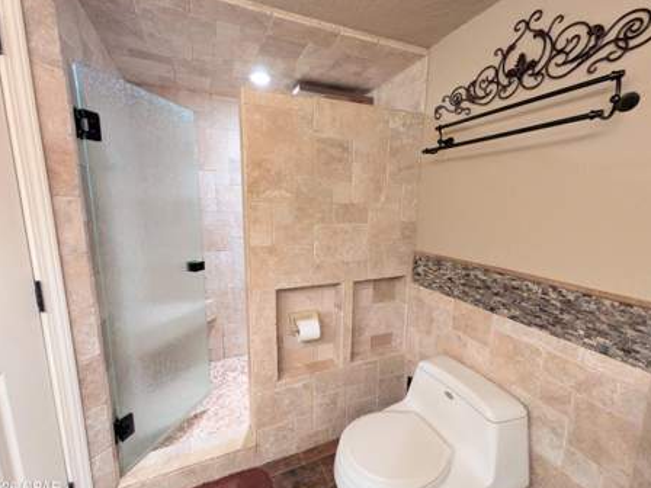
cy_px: 250
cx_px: 321
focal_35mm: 15
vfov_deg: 81.7
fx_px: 282
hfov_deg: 98.2
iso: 315
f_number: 2.2
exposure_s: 1/24
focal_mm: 1.83
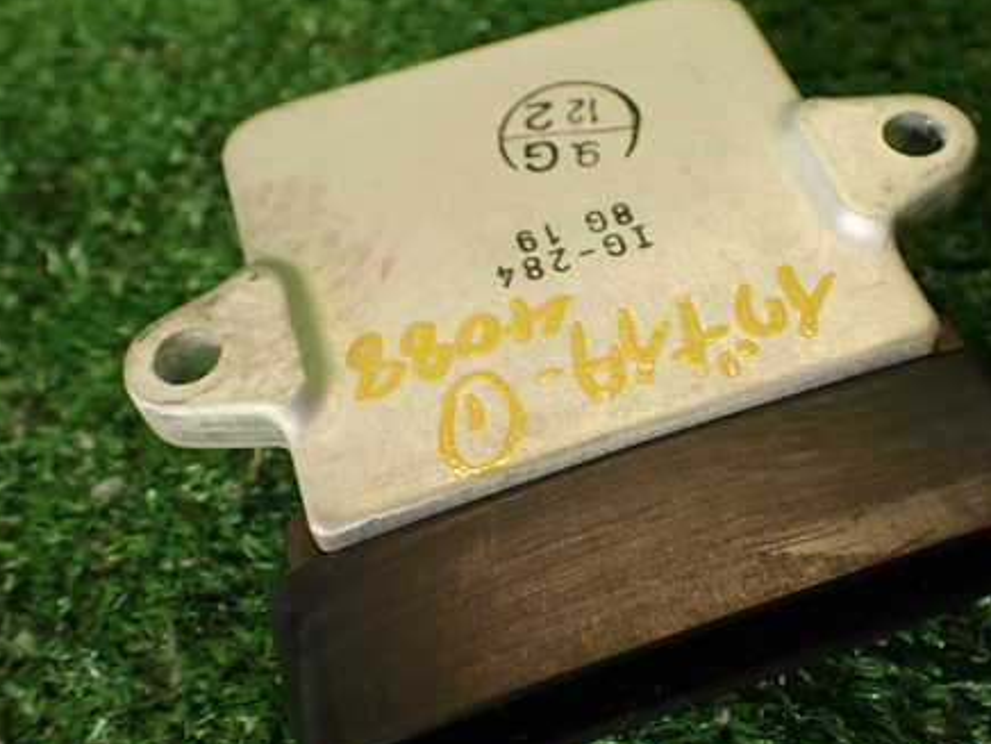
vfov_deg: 32.8
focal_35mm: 44
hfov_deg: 42.7
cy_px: 414
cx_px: 609
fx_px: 1260
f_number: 2.4
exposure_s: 1/60
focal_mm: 5.79
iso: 160
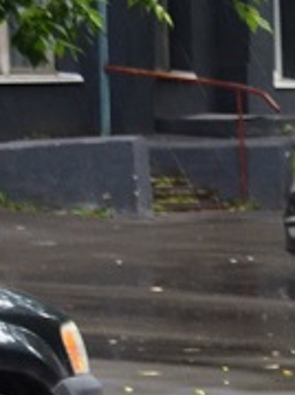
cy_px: 755
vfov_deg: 7.6
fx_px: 2855
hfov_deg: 5.4
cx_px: 1004
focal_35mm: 251
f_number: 5.6
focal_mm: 26
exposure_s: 1/125
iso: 220
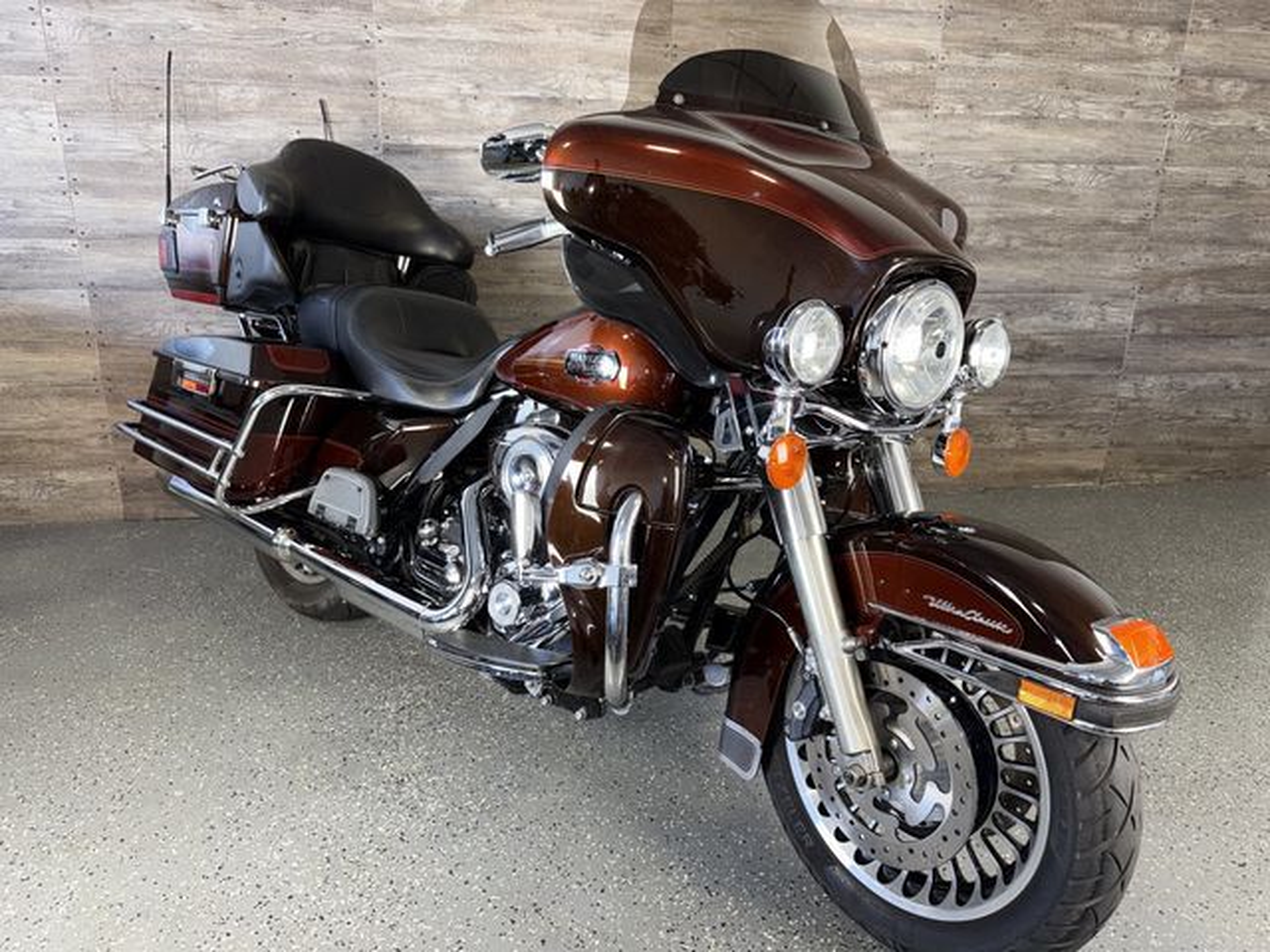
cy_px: 476
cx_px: 635
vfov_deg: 56.8
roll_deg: -0.9
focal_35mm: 24
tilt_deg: -18.2
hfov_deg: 71.6
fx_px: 881
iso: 64
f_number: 1.78
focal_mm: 6.76
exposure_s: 1/23
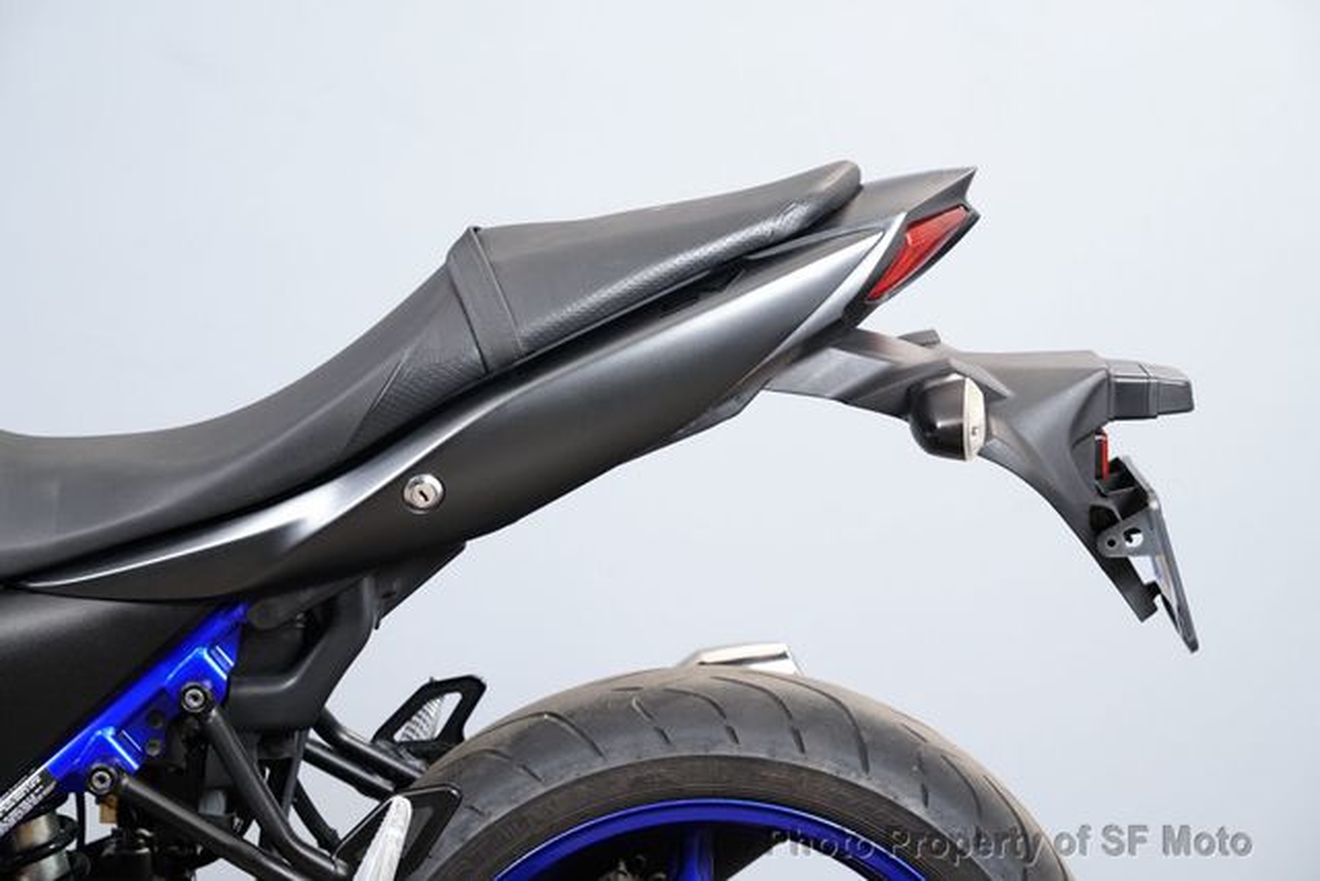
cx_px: 660
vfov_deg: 13.0
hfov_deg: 19.5
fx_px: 3851
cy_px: 440
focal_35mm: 105
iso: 5000
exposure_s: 1/100
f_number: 7.1
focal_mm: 105
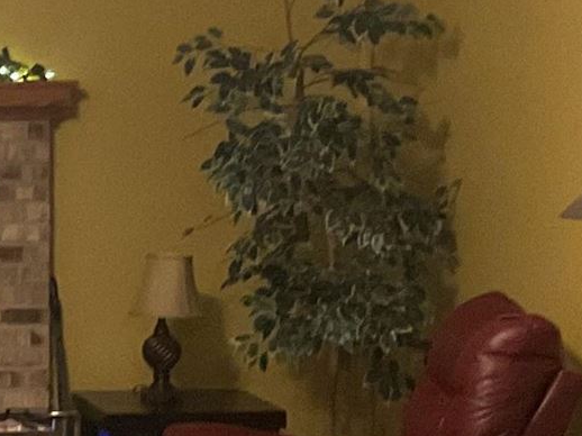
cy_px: 140
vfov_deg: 8.6
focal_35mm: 172
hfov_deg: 11.3
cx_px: -84
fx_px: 2891
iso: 250
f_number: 1.8
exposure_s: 1/50
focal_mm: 3
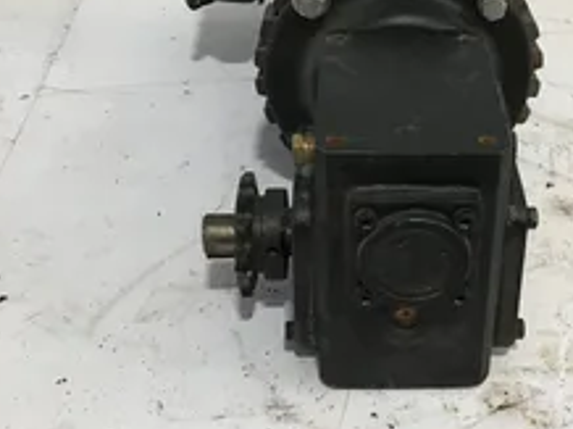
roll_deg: -3.1
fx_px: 942
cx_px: 400
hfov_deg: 33.4
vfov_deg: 25.5
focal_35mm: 57
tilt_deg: -37.0
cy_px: 147
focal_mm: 3.3
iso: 100
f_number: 2.4
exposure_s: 1/33
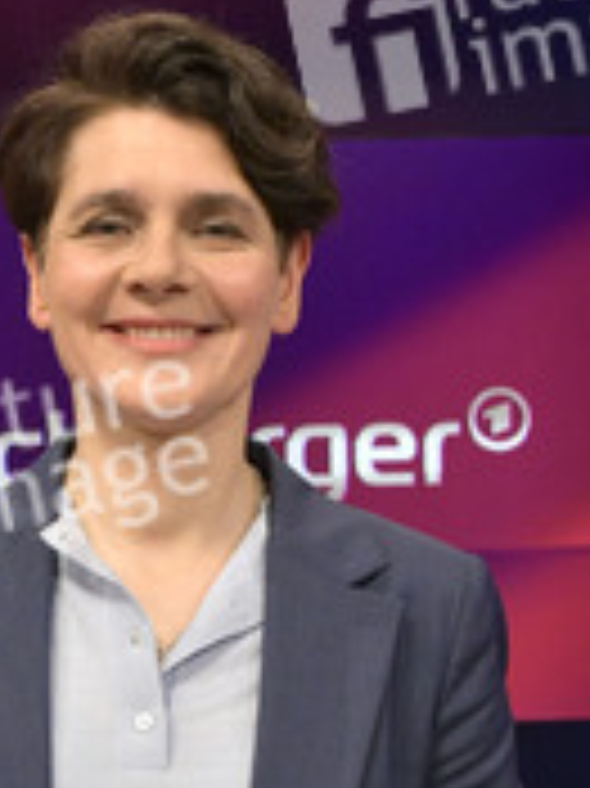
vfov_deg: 21.8
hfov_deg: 16.6
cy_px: 693
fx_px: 2002
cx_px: 108
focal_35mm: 88
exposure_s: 1/320
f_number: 6.3
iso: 2500
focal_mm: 40
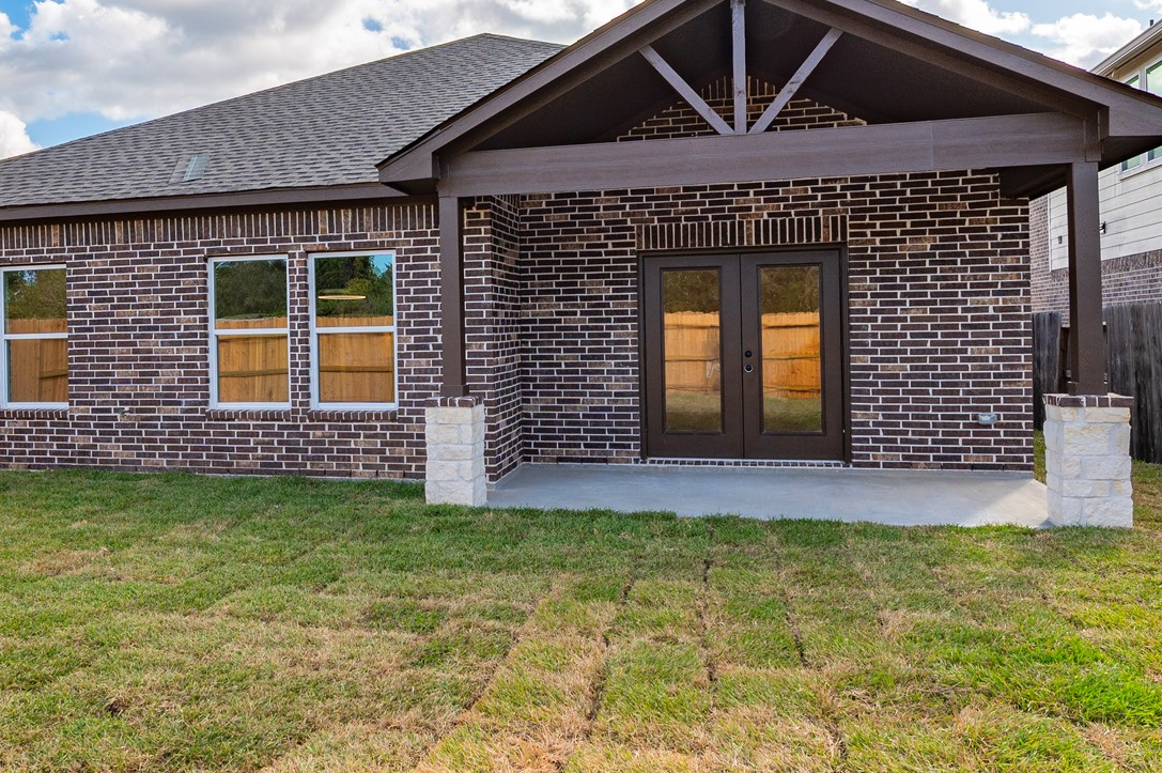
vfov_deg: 41.0
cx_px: 428
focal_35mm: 32
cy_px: 336
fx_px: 1032
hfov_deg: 57.9
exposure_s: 1/125
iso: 125
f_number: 11
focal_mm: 16
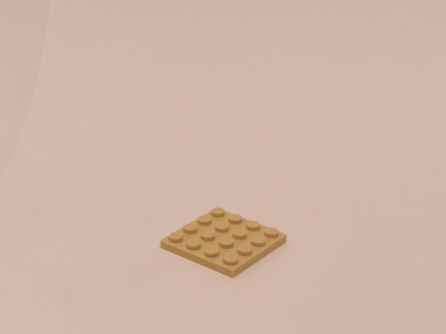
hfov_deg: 23.8
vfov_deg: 18.0
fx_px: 1057
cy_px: 167
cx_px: 223
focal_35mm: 82
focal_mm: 13.7
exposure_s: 1/4
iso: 400
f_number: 8
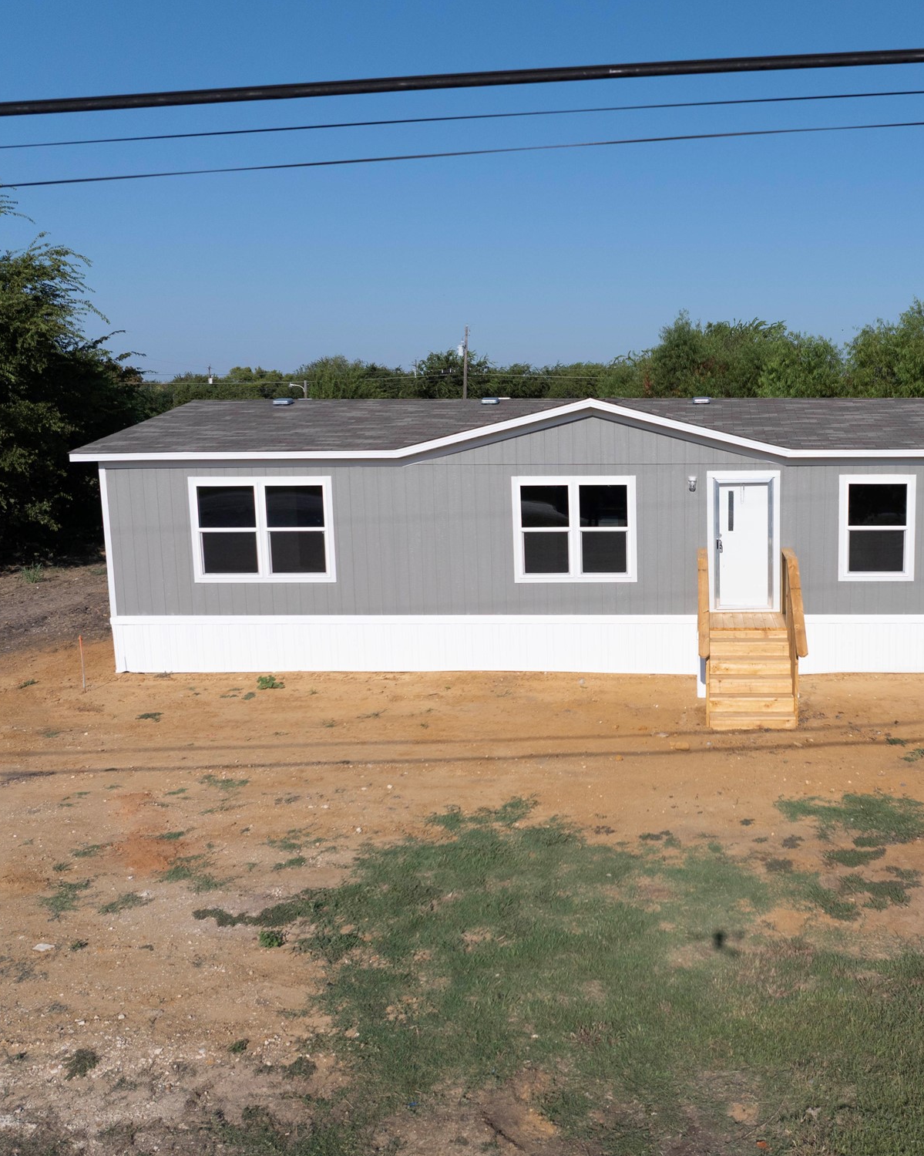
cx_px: 680
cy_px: 576
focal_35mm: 32
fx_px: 1094
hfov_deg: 44.4
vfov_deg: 55.7
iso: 130
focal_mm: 12.29
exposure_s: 1/1000
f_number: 2.8
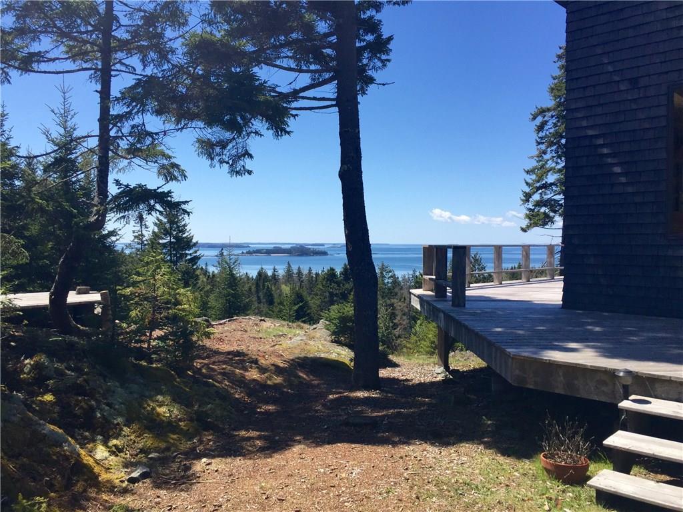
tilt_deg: +0.1
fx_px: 572
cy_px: 256
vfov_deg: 48.2
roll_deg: -1.4
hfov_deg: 61.7
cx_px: 342
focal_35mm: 29
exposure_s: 1/2198
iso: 32
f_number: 2.2
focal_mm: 4.15
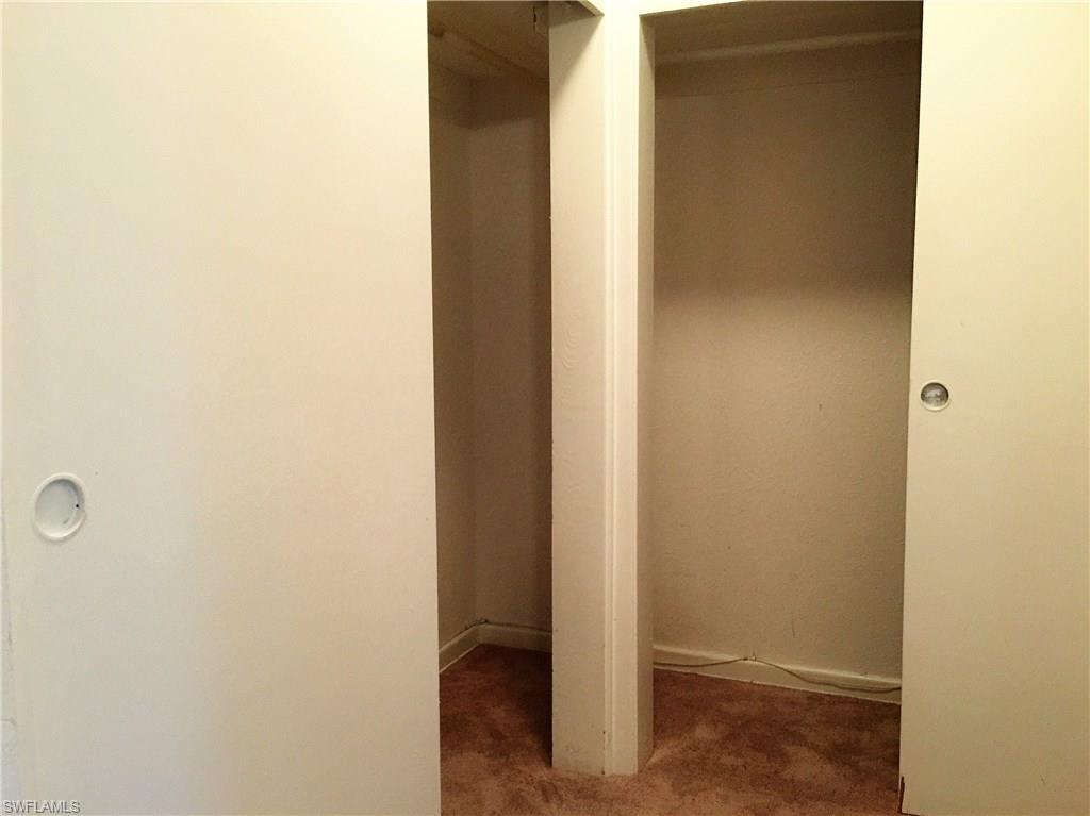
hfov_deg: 61.7
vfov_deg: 48.2
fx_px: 913
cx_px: 545
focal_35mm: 29
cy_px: 408
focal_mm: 4.15
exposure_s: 1/15
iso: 125
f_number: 2.2
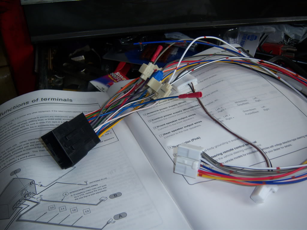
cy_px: 115
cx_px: 154
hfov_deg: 51.4
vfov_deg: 39.7
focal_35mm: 36
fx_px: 319
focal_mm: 7.5
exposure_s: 1/60
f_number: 2.8
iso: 80
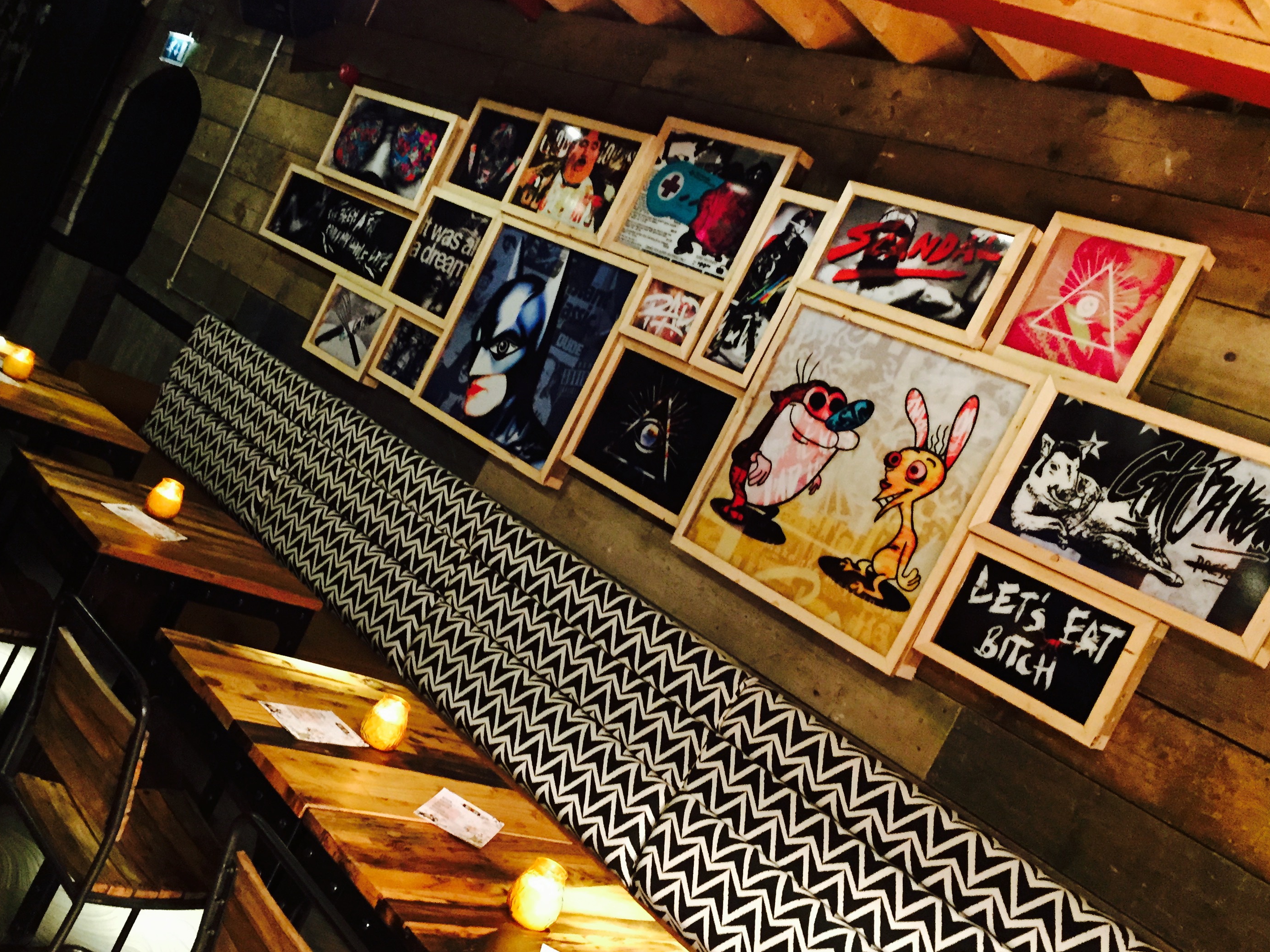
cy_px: 481
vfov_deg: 41.8
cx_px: 563
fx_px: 1247
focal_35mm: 34
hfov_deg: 53.8
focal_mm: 4.15
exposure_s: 1/15
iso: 400
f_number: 2.2
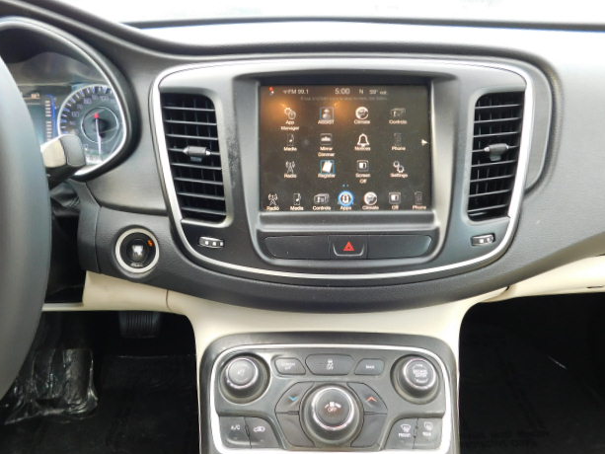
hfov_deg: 71.6
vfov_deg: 56.8
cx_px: 300
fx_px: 420
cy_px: 236
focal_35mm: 24
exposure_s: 1/30
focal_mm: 4
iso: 140
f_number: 3
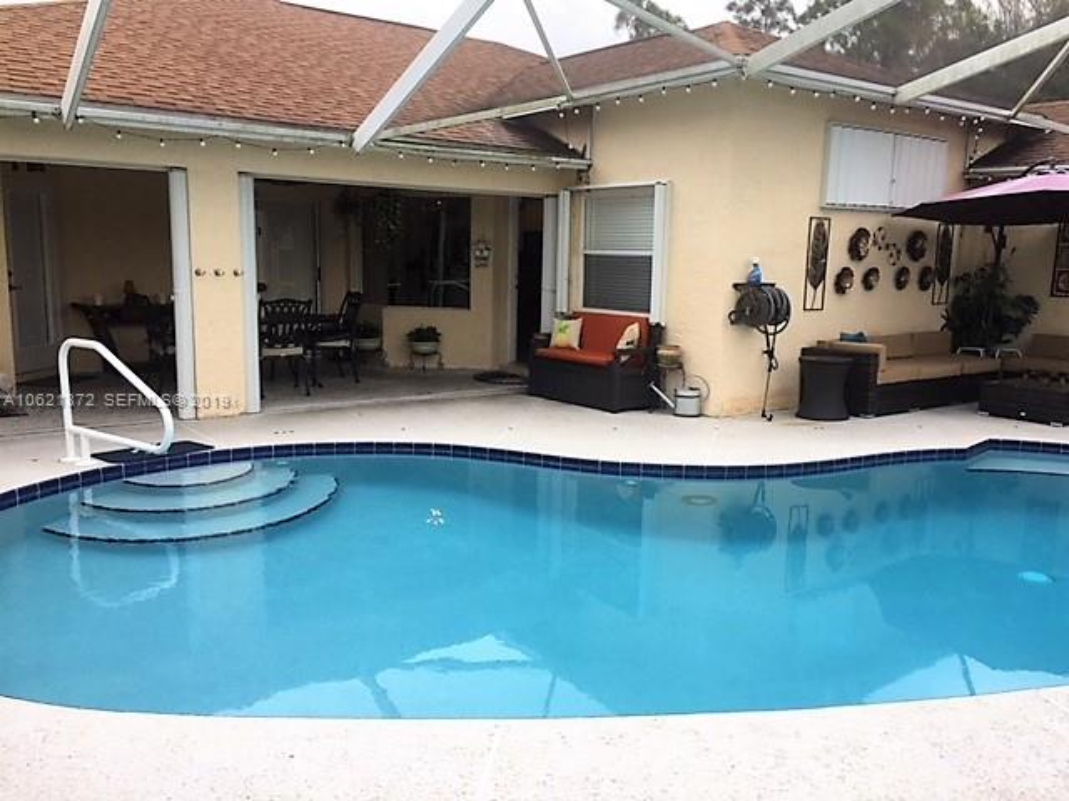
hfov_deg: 61.7
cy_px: 400
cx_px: 534
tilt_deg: -9.3
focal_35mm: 29
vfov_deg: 48.2
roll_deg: -2.8
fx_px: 896
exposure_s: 1/488
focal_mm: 4.15
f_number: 2.2
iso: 32
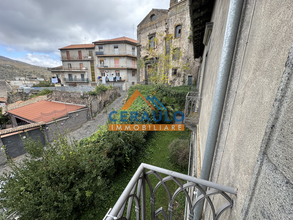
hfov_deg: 102.1
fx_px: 119
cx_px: 146
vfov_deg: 85.7
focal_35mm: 14
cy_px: 110
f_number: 2.2
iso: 40
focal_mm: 2.22
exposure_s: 1/103
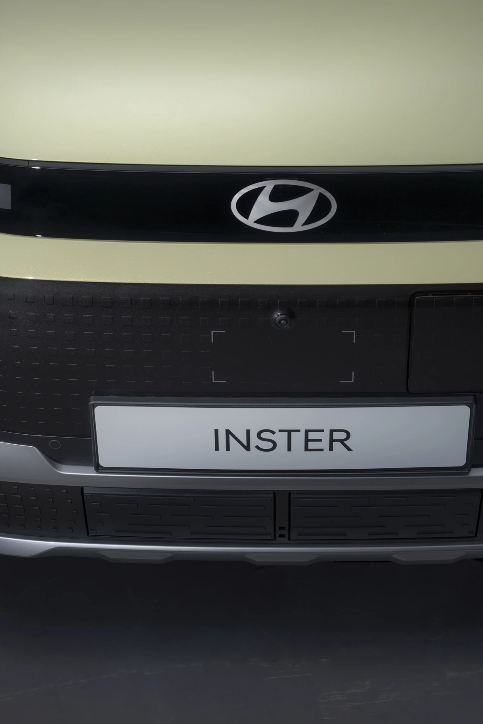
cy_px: 355
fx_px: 1589
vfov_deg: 25.7
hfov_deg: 17.3
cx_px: 282
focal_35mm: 79
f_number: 5.6
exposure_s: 1/6
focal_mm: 46
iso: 50
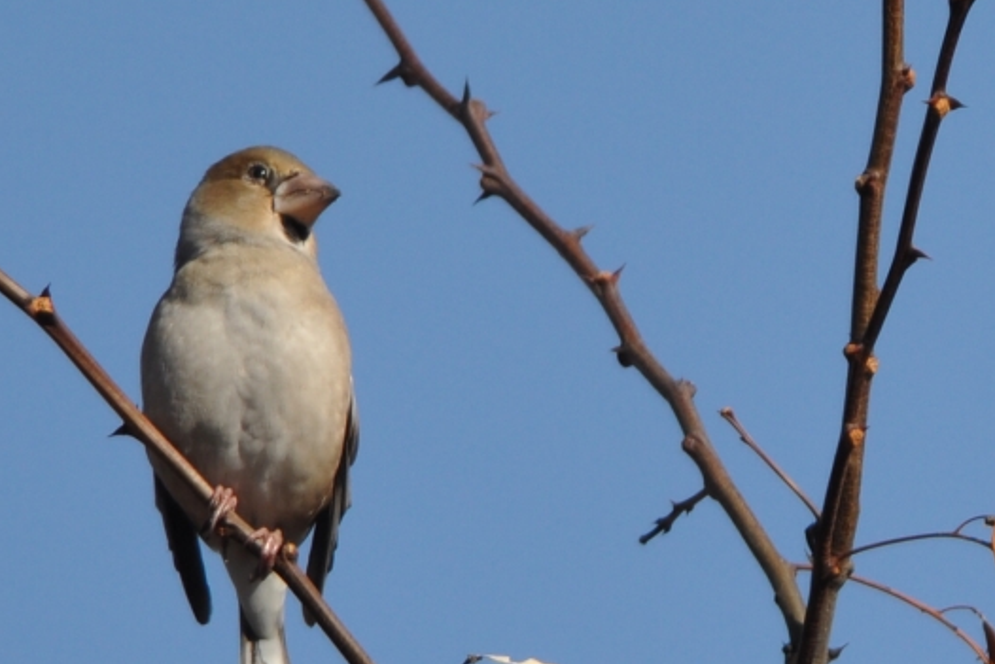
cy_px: 369
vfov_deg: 1.3
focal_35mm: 1077
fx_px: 29773
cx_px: 605
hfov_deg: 1.9
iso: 200
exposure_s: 1/1250
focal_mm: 420
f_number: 5.6
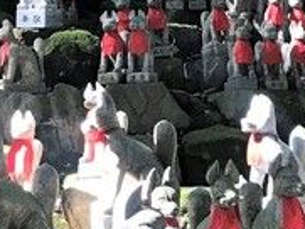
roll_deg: +2.5
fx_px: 1111
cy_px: -68
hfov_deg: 15.6
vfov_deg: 11.5
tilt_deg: +8.5
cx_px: 178
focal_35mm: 126
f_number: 1.8
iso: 32
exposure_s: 1/30
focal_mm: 3.99
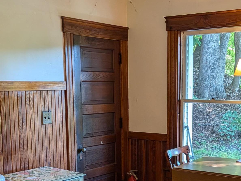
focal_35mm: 62
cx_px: 162
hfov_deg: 30.9
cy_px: 151
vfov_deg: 23.2
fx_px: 432
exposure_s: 1/24
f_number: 1.7
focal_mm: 4.53
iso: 40
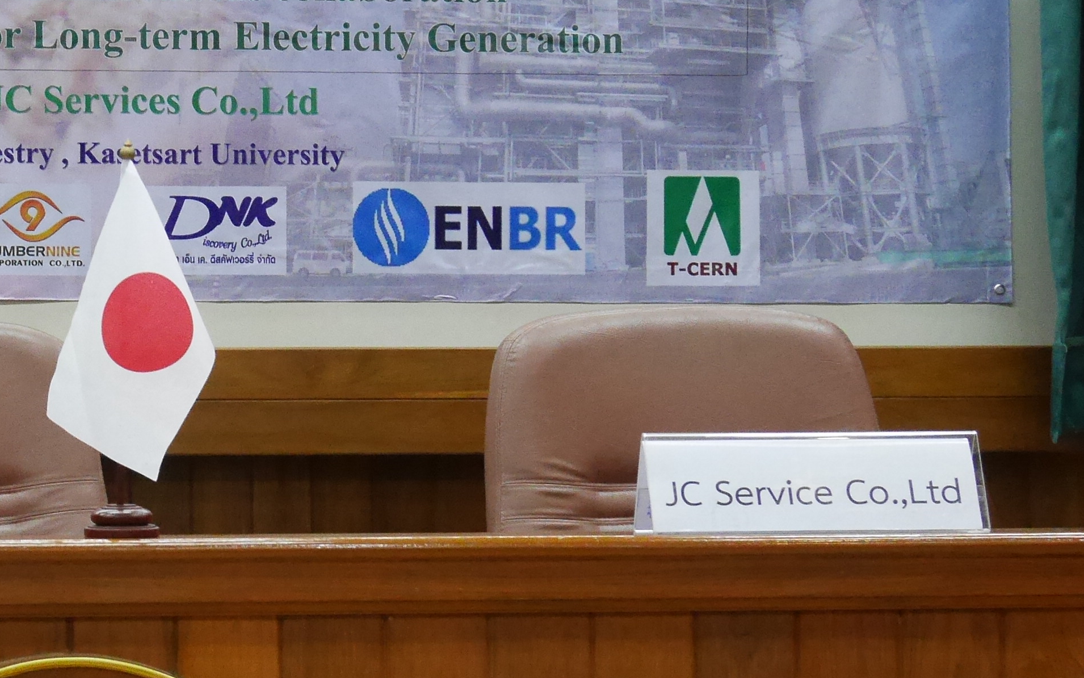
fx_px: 3014
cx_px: -48
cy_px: 329
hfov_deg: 19.7
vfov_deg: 12.8
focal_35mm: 102
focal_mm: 20
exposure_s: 1/125
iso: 3200
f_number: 4.6
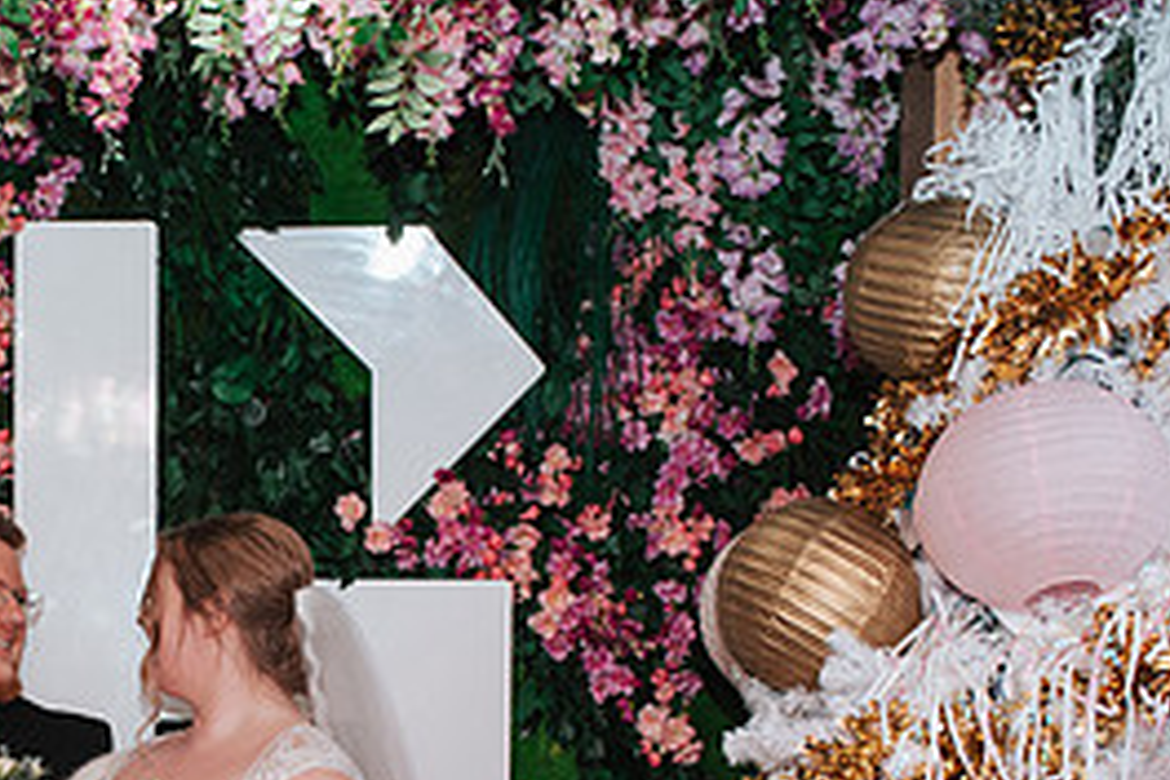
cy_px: 840
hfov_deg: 24.7
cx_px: 53
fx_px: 2567
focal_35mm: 79
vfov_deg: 16.8
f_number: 3.2
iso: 1000
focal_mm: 35
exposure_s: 1/200
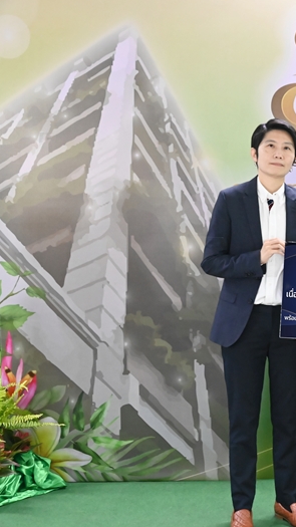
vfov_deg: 31.4
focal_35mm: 67
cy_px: 262
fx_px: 936
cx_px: 393
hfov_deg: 16.9
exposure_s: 1/125
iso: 8000
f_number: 5.6
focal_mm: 42
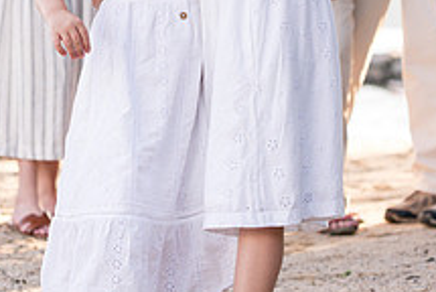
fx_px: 2838
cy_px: -19
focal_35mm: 234
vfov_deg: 5.9
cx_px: 75
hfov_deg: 8.8
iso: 800
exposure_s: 1/800
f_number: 4.5
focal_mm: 85
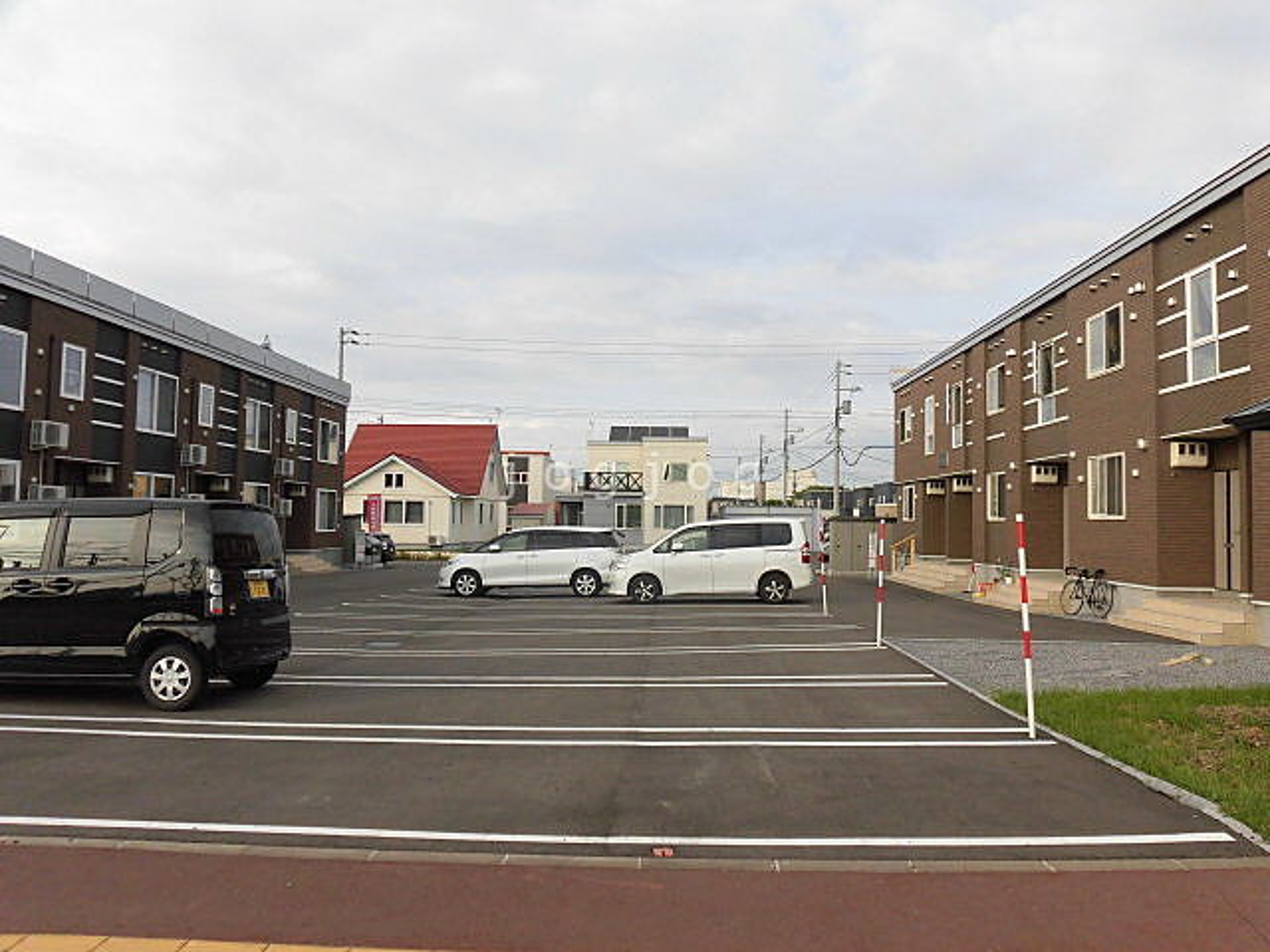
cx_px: 635
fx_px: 881
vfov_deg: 56.8
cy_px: 476
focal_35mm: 24
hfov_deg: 71.6
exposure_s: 1/640
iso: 100
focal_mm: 4.3
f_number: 3.1
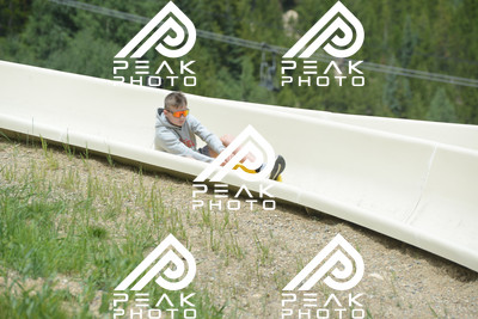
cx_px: 239
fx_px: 2590
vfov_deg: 7.0
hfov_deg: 10.5
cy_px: 160
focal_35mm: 195
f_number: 6.3
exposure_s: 1/640
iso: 200
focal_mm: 195
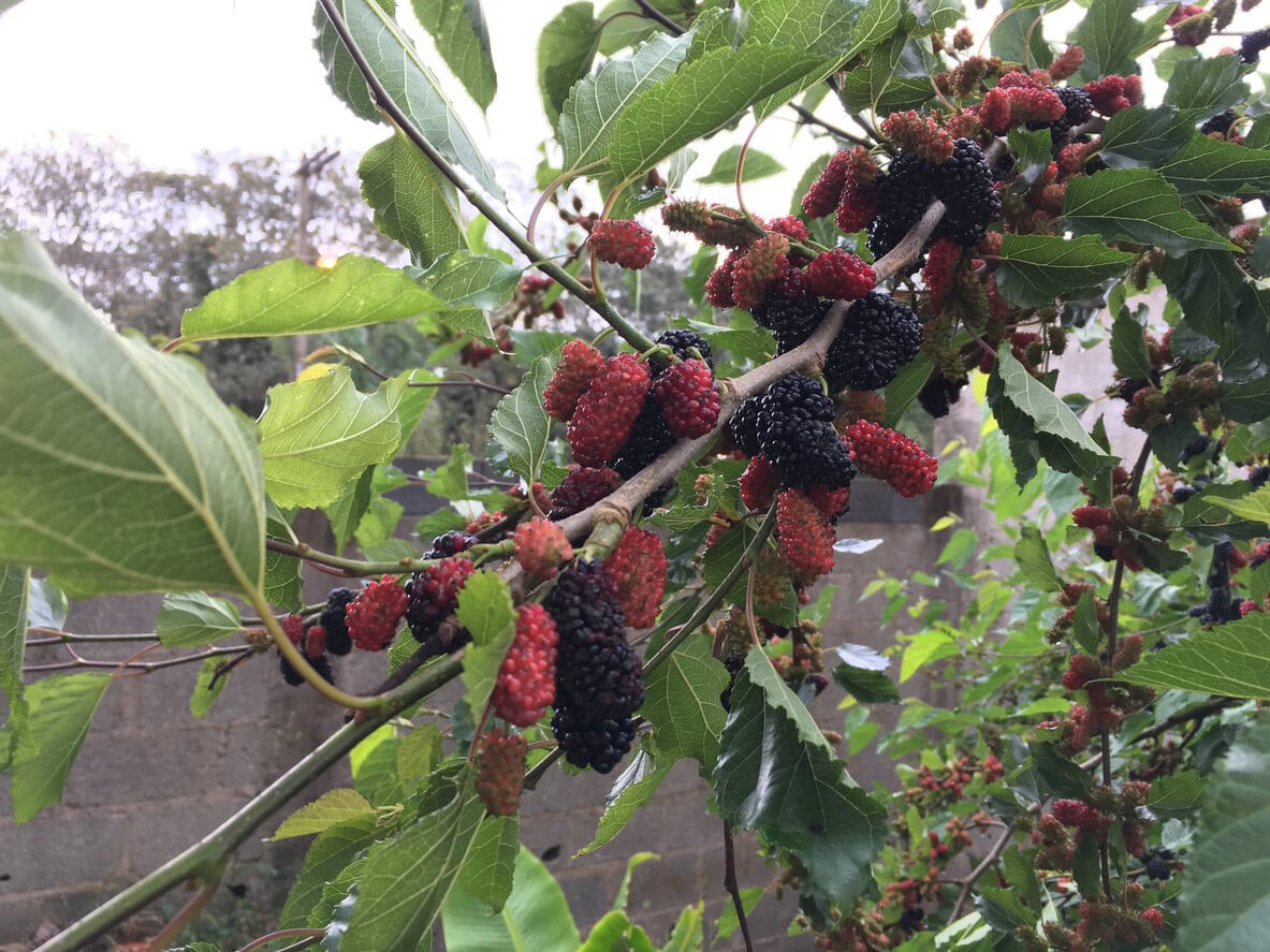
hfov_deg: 61.7
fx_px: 1064
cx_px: 635
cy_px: 476
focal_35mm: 29
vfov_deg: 48.2
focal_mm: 4.2
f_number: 2.2
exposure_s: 1/60
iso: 32
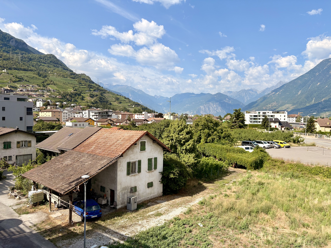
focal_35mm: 26
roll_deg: -0.3
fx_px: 249
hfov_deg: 67.3
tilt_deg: -0.4
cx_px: 166
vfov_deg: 53.1
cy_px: 124
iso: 50
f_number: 1.6
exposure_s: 1/3448
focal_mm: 5.96
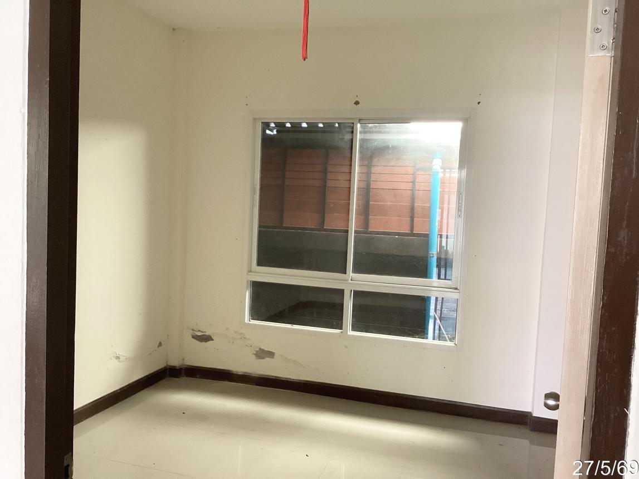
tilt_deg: -4.9
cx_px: 320
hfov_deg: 58.4
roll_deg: -1.5
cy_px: 240
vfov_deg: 45.4
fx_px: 572
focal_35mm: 31
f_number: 2.4
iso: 125
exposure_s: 1/50
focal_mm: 3.3
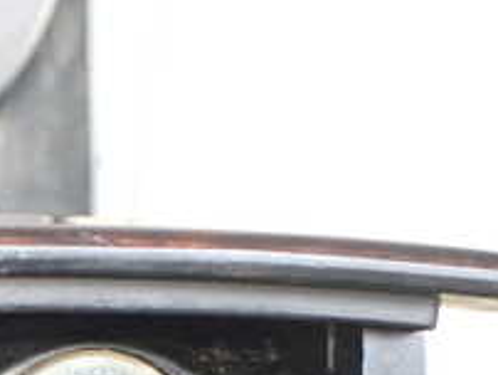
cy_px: 469
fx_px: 1282
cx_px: -133
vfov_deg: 15.9
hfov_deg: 20.3
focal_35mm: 89
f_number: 2.3
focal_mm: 5.4
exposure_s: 1/60
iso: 800
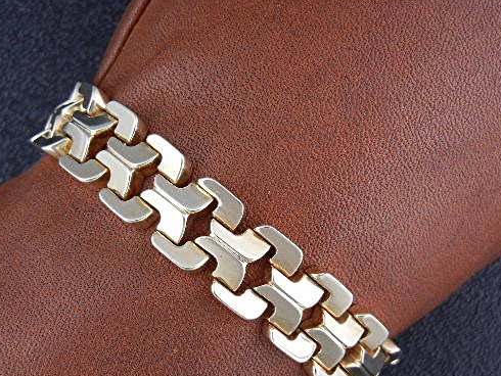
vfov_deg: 19.1
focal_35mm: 77
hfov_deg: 25.3
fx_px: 1115
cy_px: 236
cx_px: 221
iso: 200
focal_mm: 10.6
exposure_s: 1/5.6
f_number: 4
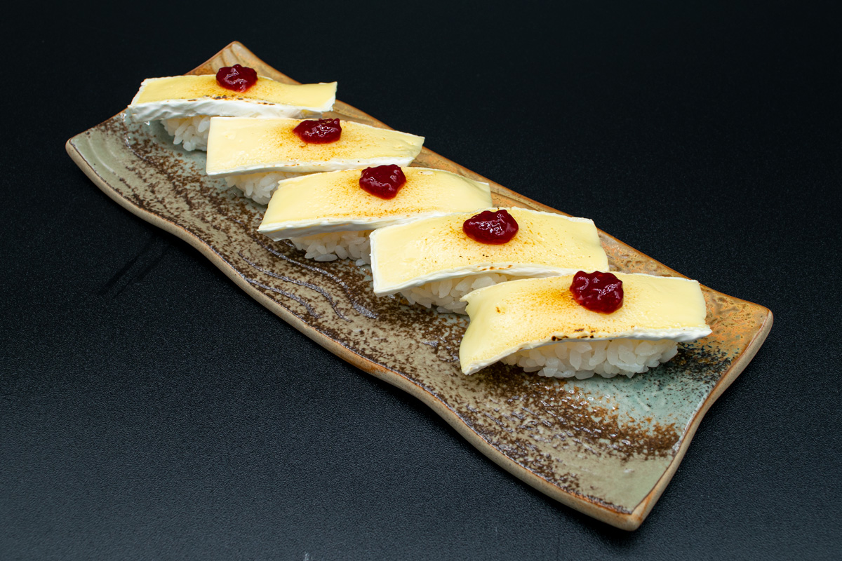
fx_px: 772
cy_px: 280
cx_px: 421
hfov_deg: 57.2
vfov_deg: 40.0
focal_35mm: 33
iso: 100
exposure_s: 1/60
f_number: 8
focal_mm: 22
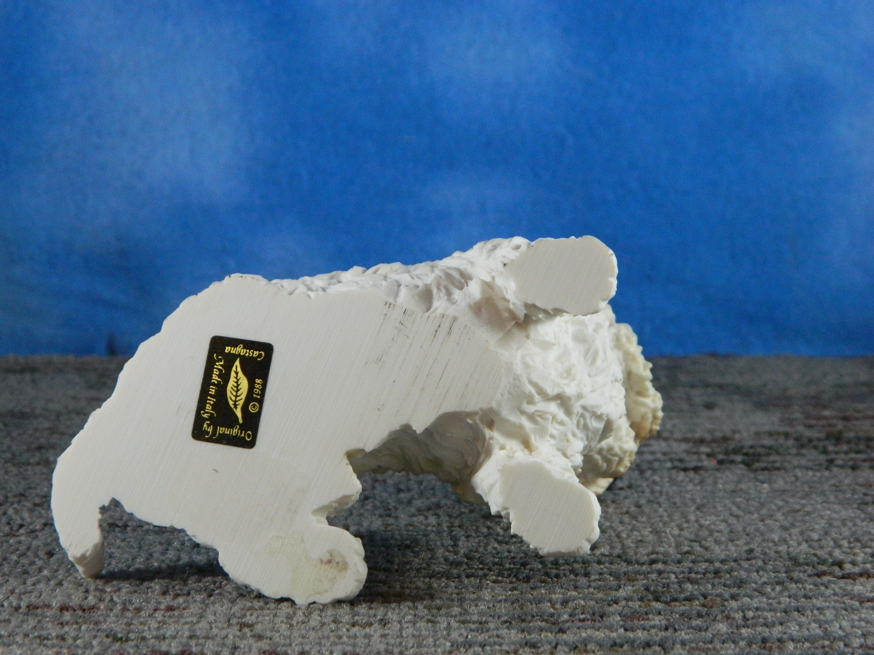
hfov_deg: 27.8
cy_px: 328
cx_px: 437
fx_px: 1767
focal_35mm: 70
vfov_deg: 21.0
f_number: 4
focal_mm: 12.6
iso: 400
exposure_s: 1/50
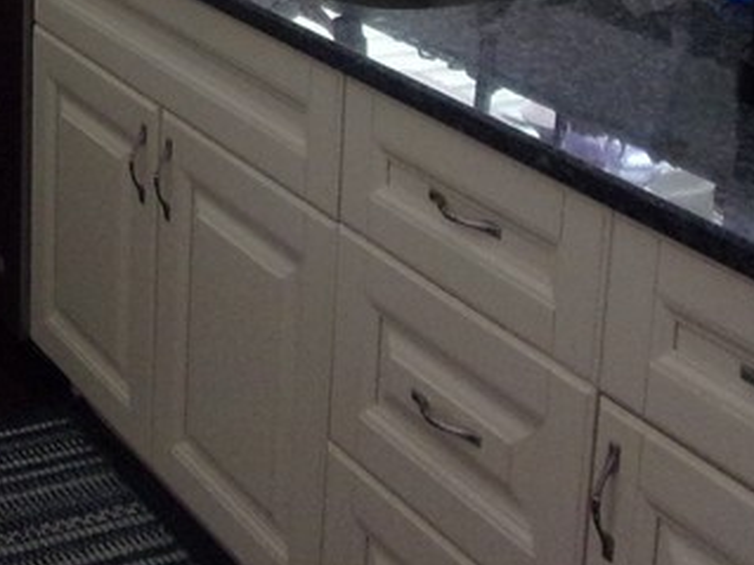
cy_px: -132
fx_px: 1677
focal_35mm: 77
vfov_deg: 18.1
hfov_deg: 24.6
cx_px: 64
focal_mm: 4.3
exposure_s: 1/34
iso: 254
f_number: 3.3
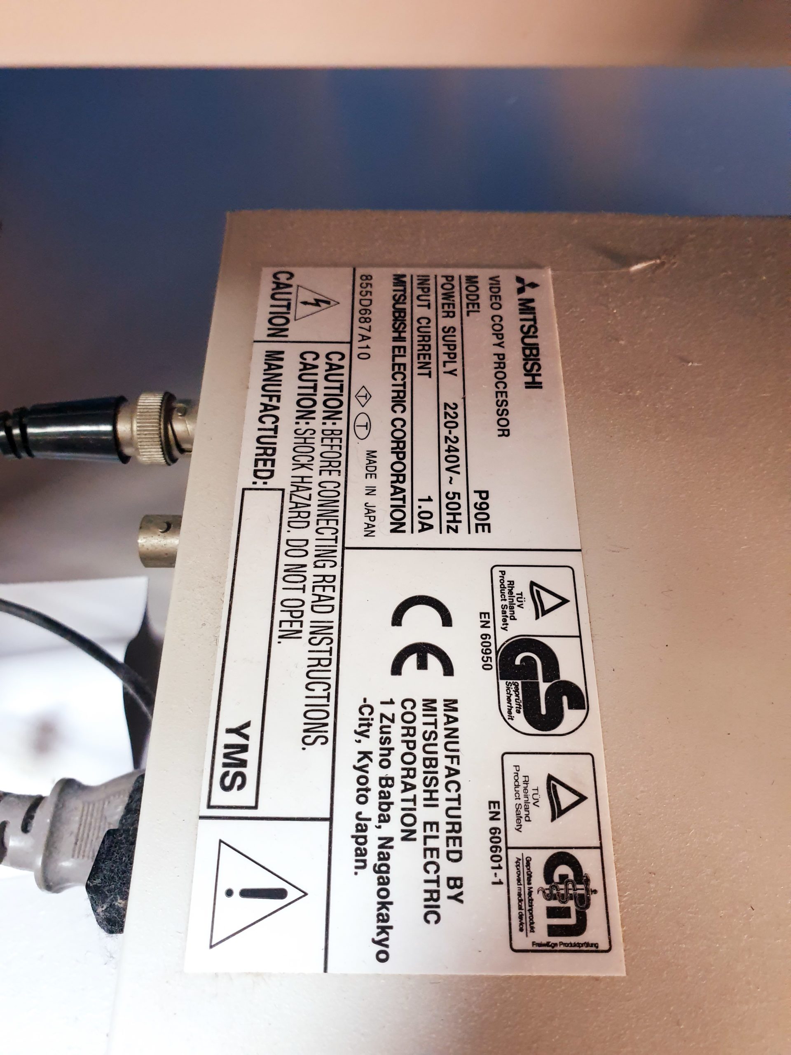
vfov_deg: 67.3
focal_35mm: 26
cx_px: 396
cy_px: 528
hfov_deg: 53.1
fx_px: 792
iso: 320
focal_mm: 4.3
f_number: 2.4
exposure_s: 1/50
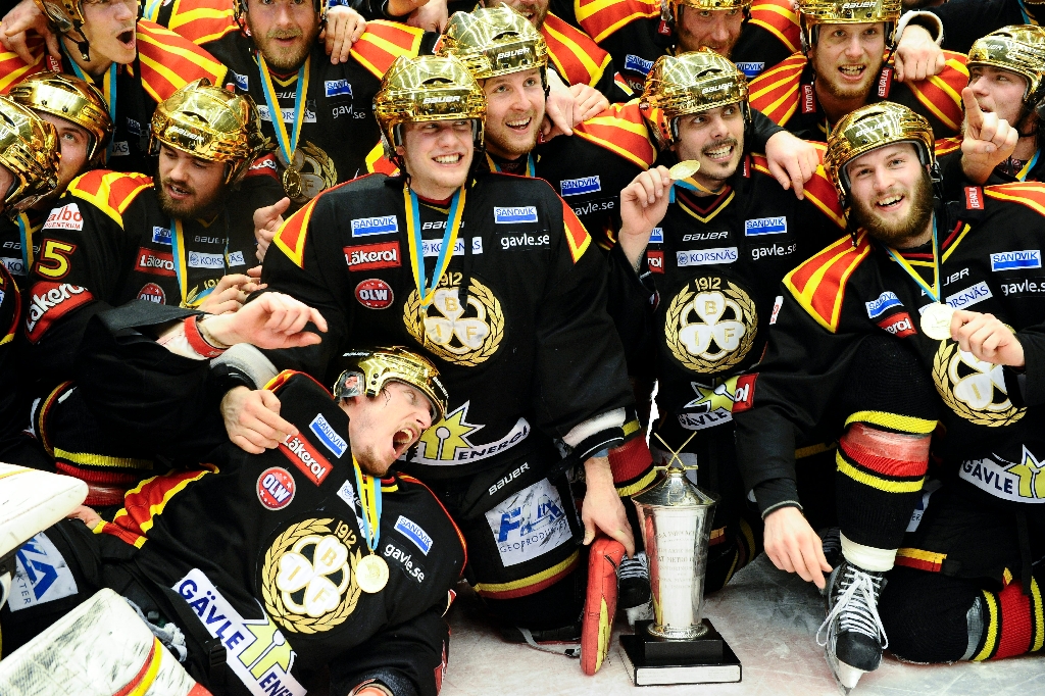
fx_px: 1393
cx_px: 522
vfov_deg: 28.1
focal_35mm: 48
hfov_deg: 41.1
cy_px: 348
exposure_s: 1/125
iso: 4000
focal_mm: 48
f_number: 4
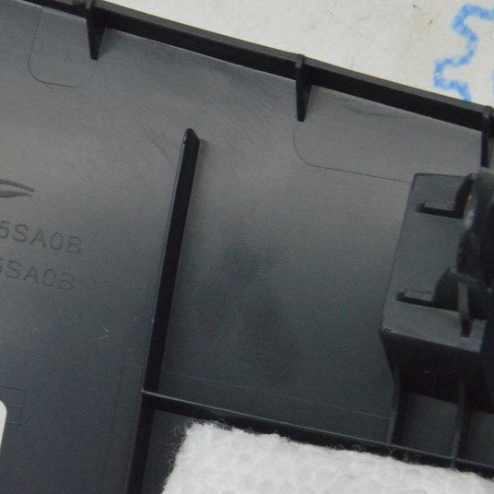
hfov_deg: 12.9
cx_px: 31
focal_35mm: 134
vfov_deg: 13.0
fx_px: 2160
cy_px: 249
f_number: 20
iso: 6400
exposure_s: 1/20
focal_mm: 55
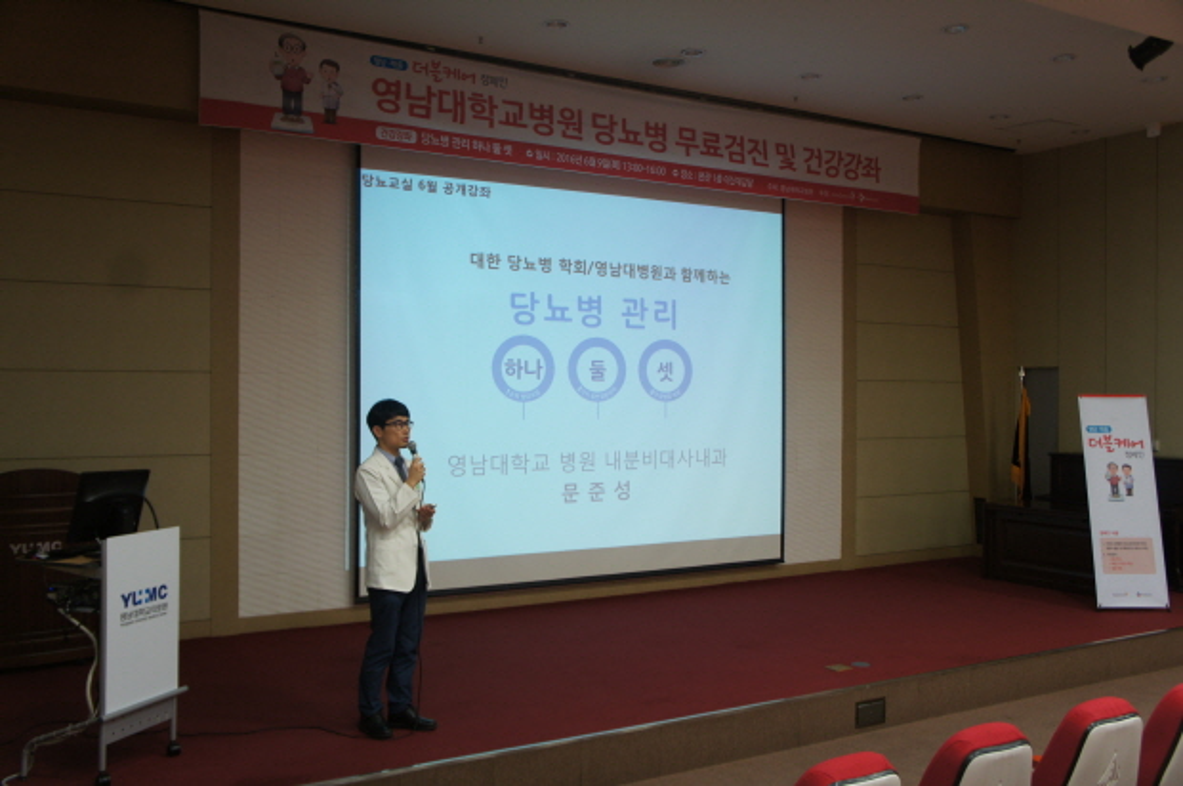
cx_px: 592
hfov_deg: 57.3
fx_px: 1083
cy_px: 393
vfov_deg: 39.9
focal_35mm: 33
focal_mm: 22
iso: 400
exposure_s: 1/25
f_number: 4
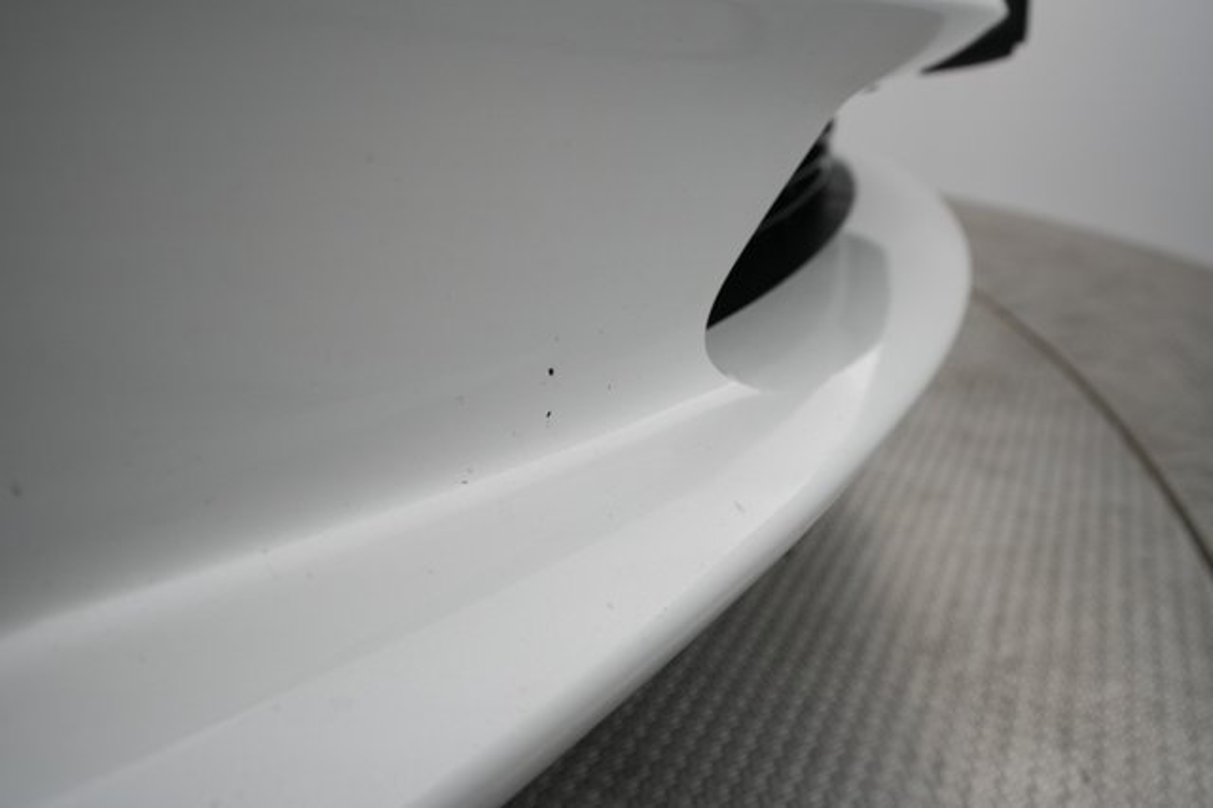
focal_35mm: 28
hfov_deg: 65.5
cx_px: 606
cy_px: 404
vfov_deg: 46.4
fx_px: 943
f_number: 6.3
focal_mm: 28
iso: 2000
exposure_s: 1/80
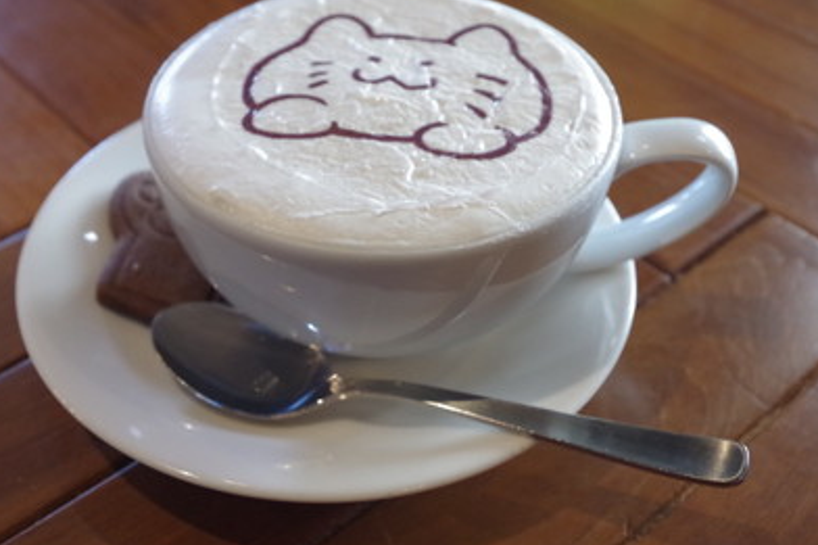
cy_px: 222
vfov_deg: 26.4
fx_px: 1158
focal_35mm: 51
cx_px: 338
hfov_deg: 38.8
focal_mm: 26.25
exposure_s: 1/60
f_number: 5
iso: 3200
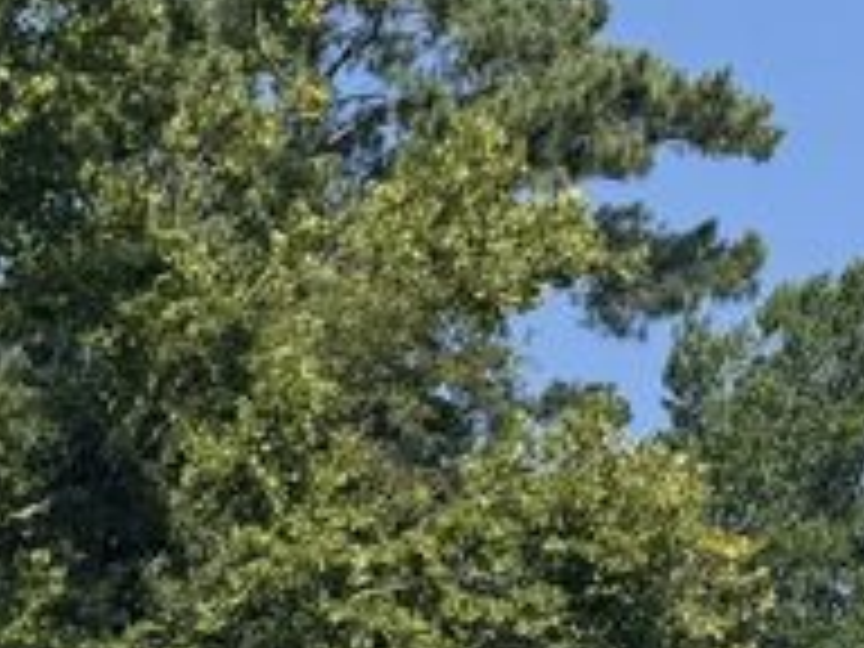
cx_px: -882
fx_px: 3195
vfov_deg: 10.6
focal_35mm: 128
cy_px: 1282
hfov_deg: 13.2
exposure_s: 1/4975
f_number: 1.78
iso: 80
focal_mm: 6.76
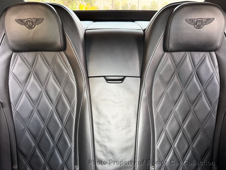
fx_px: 157
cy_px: 85
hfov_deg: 71.6
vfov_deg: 56.8
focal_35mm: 24
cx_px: 113
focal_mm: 6.76
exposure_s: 1/60
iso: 200
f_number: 1.78
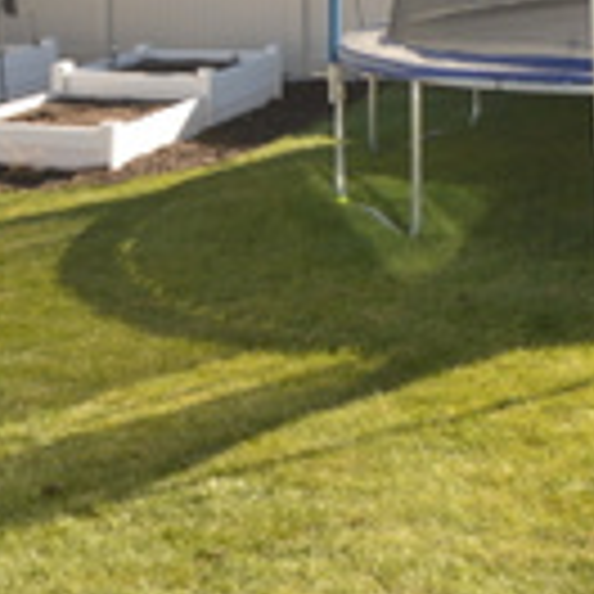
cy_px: -166
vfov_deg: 24.4
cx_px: 724
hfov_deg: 24.9
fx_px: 1204
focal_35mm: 62
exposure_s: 1/160
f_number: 6.3
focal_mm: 10
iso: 100
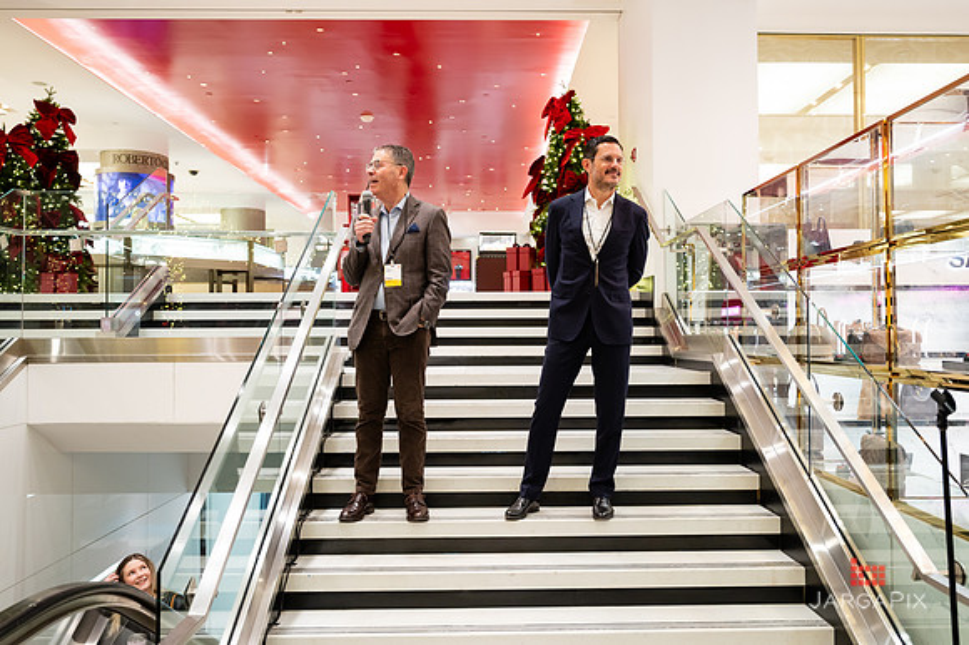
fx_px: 821
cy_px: 302
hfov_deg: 61.1
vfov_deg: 42.8
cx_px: 501
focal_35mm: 31
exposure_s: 1/160
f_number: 3.2
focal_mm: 28
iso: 1250
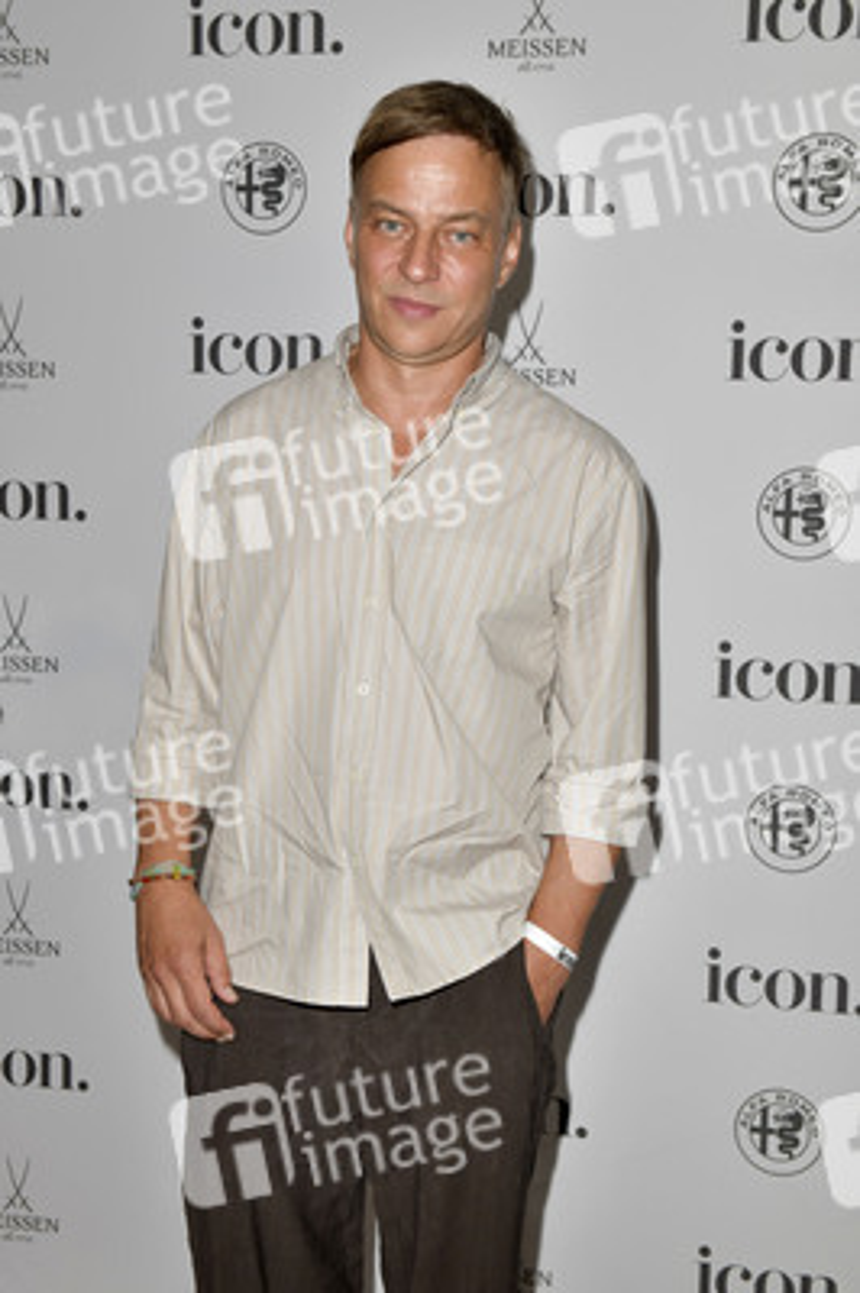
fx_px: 1723
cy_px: 646
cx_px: 430
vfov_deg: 41.1
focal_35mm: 48
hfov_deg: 28.0
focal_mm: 48
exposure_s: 1/250
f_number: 6.3
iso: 640
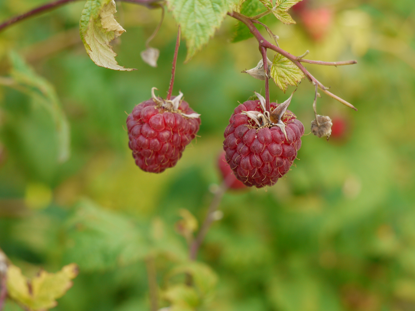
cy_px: 163
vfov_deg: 15.1
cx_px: 211
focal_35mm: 98
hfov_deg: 20.0
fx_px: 1175
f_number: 5.6
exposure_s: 1/60
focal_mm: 45
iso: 160
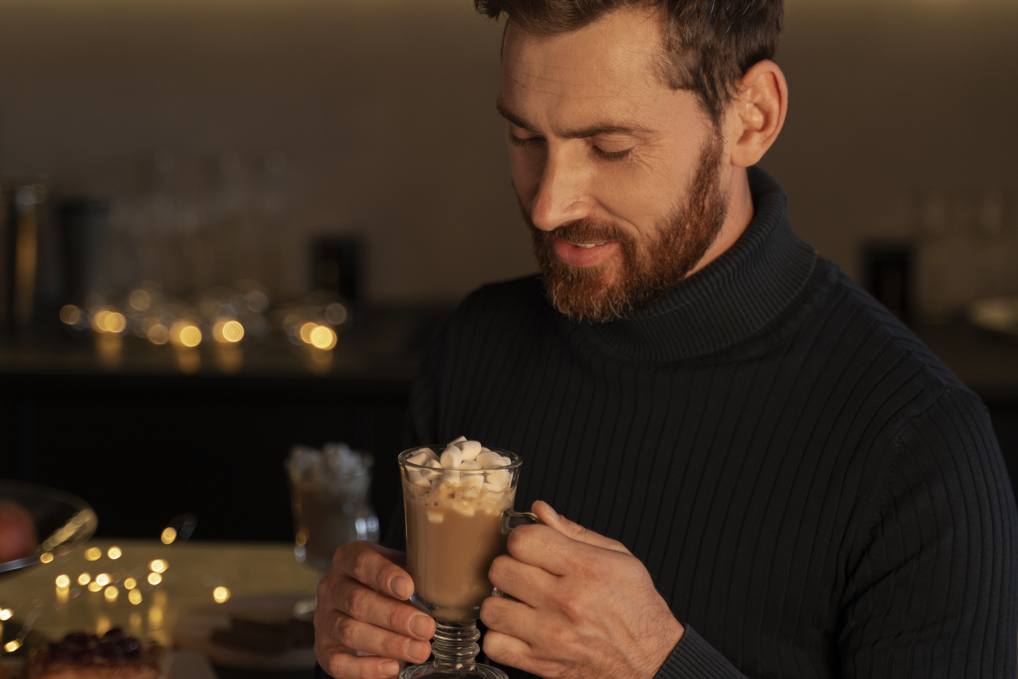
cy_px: 380
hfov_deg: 22.1
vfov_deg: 14.9
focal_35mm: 92
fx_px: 2602
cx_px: 477
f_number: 2.8
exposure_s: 1/200
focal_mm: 69
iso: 500
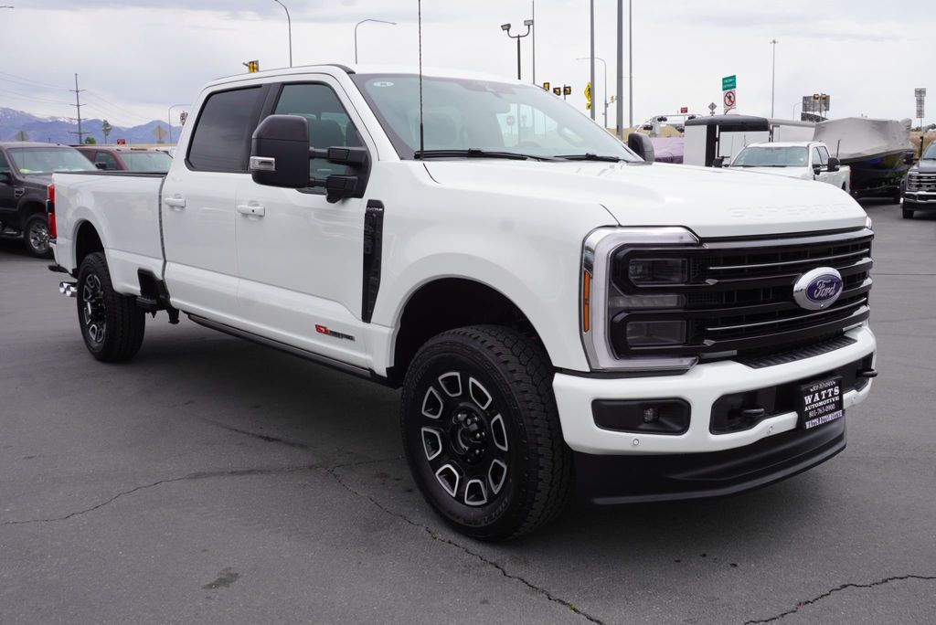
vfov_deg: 40.0
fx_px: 858
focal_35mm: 33
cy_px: 312
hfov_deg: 57.2
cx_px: 468
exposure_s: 1/160
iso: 100
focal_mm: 22
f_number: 10
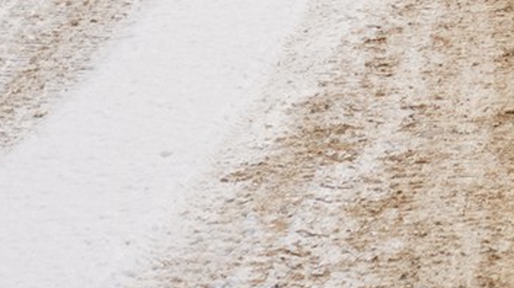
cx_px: 1261
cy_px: -659
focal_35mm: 202
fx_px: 2751
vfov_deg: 5.5
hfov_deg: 9.4
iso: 320
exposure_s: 1/100
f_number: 25
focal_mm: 34
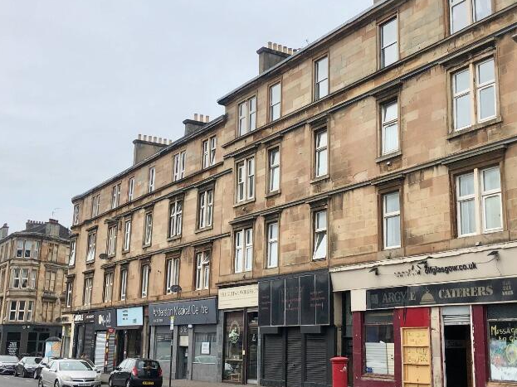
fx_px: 687
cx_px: 328
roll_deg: +0.5
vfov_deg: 31.5
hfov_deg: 40.9
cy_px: 194
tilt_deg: +15.3
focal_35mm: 46
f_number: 1.8
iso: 20
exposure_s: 1/2024
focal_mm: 4
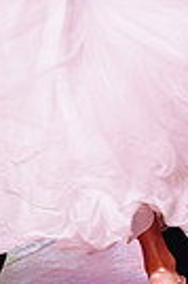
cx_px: -20
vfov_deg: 3.6
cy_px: -136
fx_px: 4531
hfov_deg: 2.4
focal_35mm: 577
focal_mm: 133
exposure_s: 1/250
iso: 800
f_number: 2.8
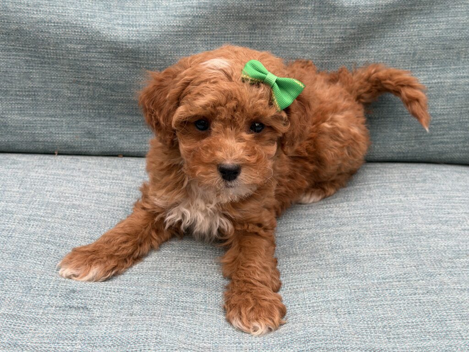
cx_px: 234
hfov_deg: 39.7
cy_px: 176
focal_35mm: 48
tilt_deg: -24.3
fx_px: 650
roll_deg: -0.6
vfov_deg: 30.3
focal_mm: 6.76
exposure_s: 1/120
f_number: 1.78
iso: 80
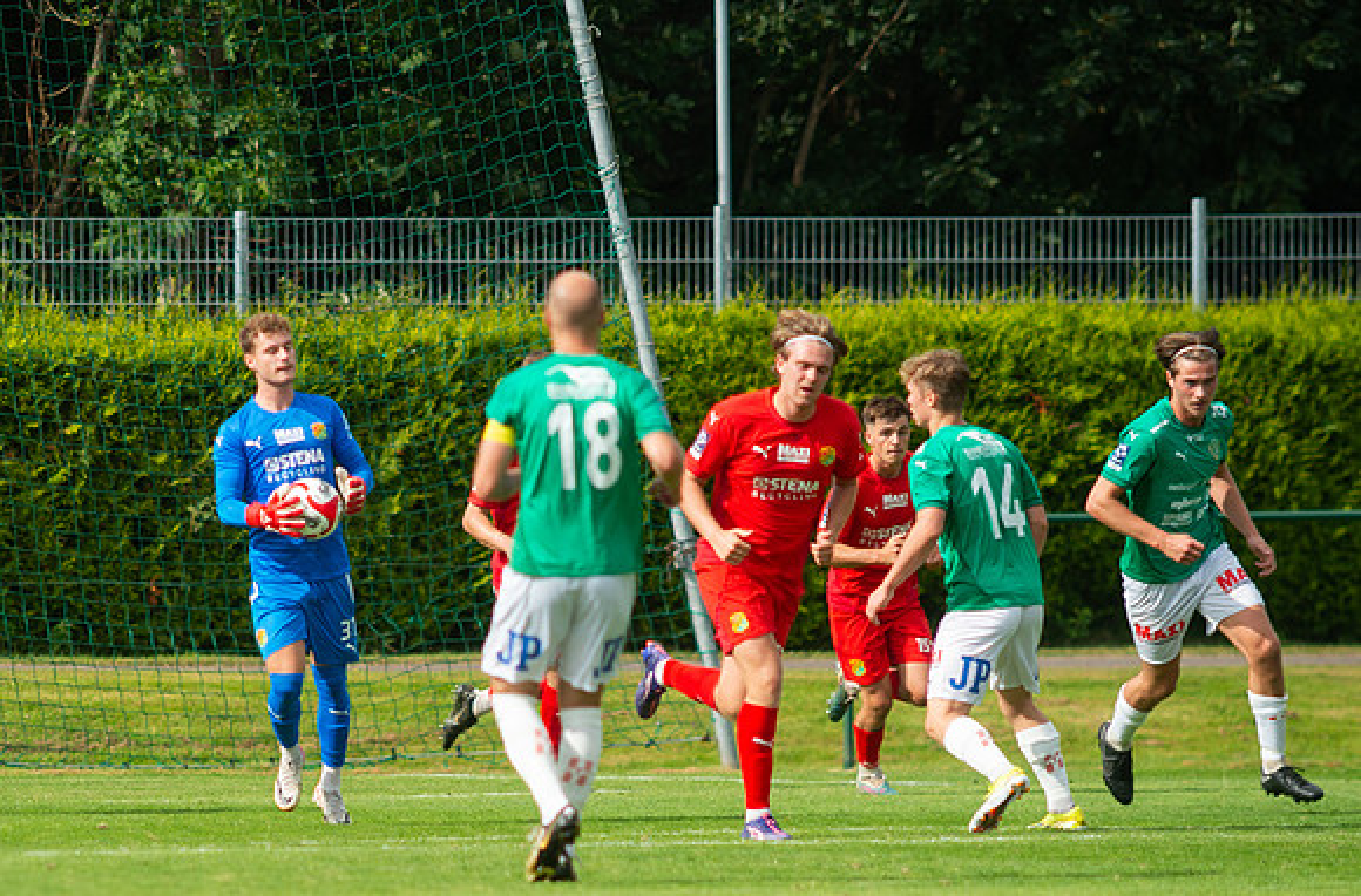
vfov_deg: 2.0
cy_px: 719
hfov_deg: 3.1
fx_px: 25197
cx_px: 280
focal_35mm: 669
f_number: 4.5
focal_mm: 420
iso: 250
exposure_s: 1/1600
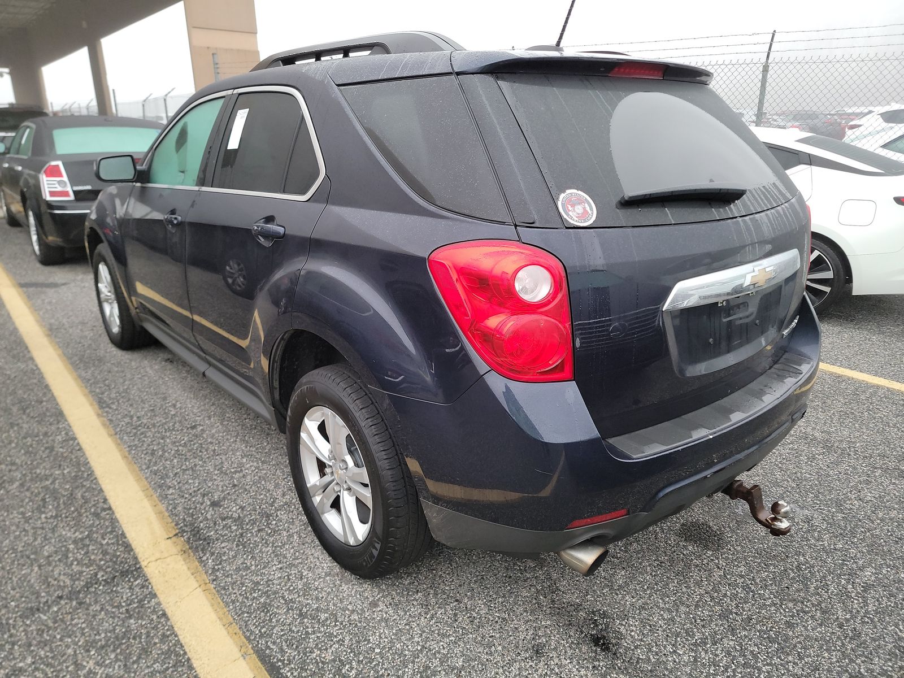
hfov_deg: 71.6
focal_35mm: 24
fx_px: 627
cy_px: 339
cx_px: 452
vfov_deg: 56.8
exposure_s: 1/59
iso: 329
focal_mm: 6.7
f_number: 1.8
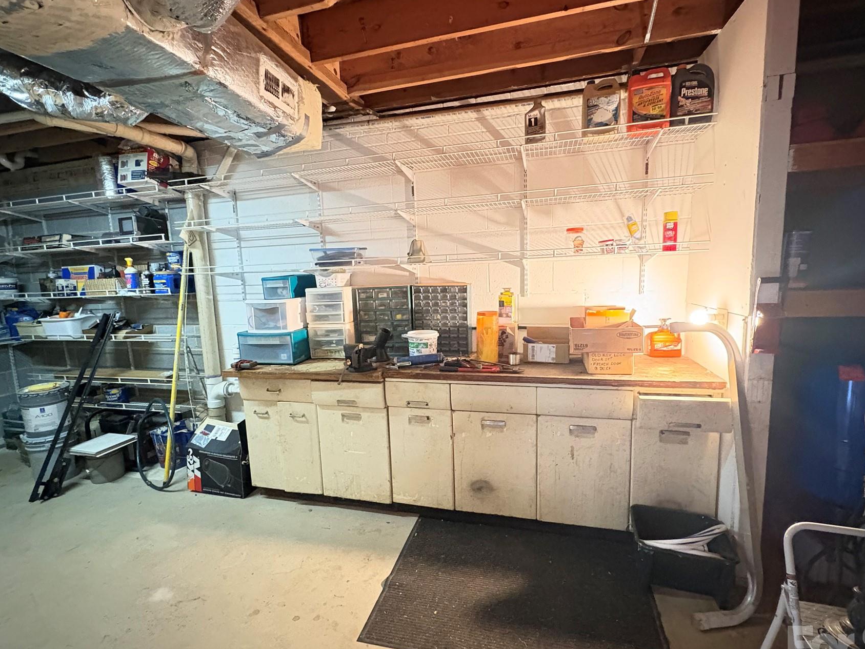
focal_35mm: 17
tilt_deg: -6.9
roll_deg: +2.2
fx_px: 425
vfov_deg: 74.7
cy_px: 332
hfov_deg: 91.0
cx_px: 426
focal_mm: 2.22
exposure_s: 1/24
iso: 1600
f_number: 2.2
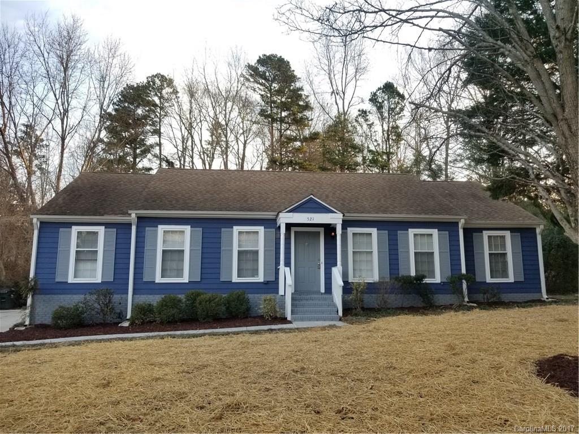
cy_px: 217
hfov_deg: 67.3
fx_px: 435
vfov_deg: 53.1
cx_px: 290
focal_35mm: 26
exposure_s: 1/236
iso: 50
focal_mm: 4.25
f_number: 1.7
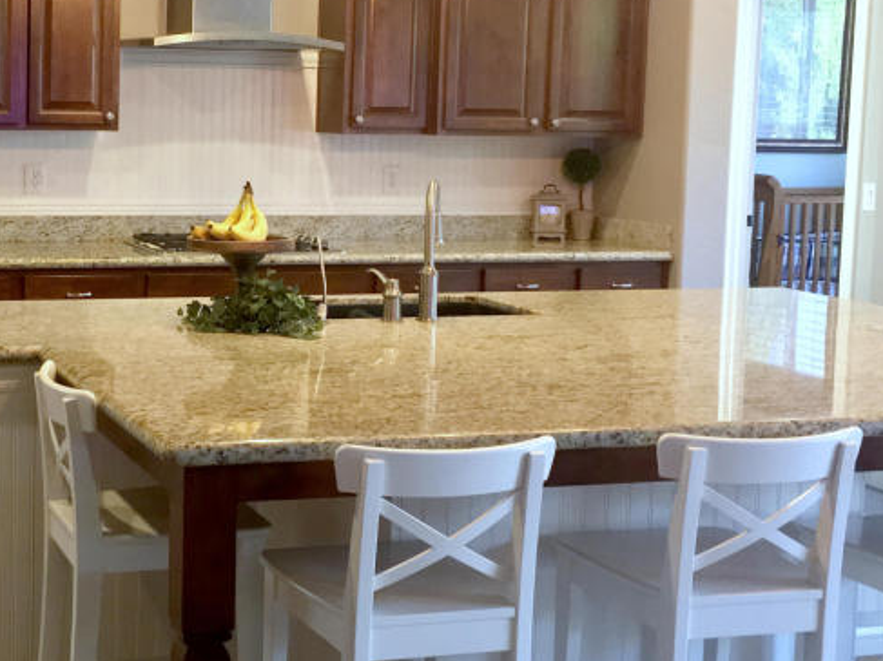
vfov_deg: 24.0
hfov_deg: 30.8
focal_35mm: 61
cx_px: 167
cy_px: 263
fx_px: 1556
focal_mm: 4.15
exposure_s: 1/24
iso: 200
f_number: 2.2
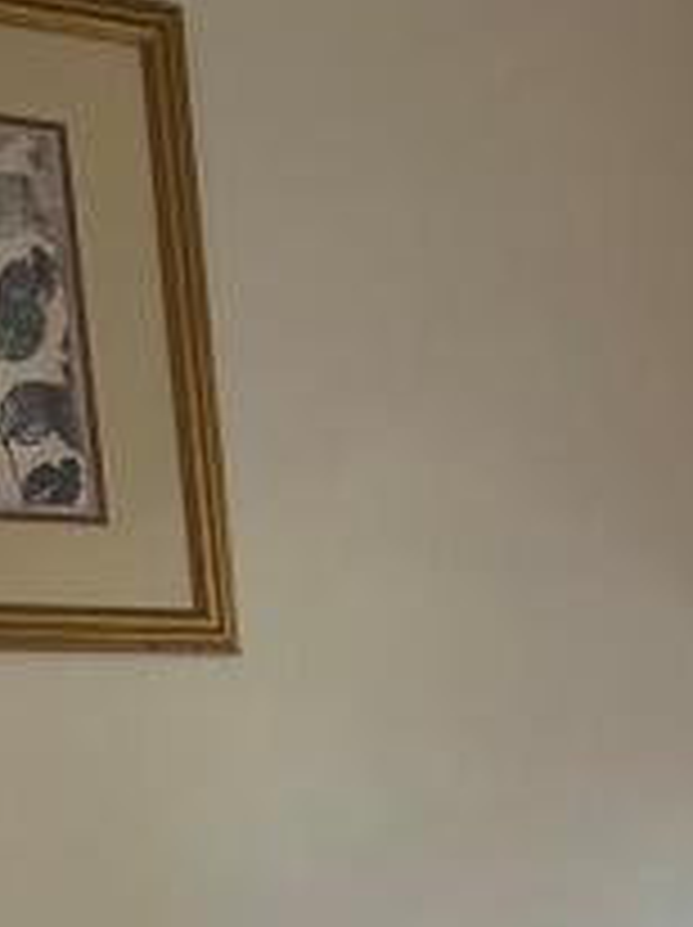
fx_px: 2247
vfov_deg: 20.3
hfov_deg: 16.0
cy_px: 1364
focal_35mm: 84
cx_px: 1062
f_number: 1.78
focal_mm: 6.86
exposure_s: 1/60
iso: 320
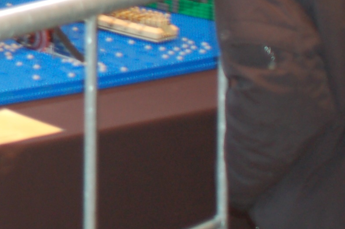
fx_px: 1742
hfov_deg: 10.5
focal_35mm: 182
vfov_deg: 7.3
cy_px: -179
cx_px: -304
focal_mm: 32
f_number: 3
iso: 400
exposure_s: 1/60
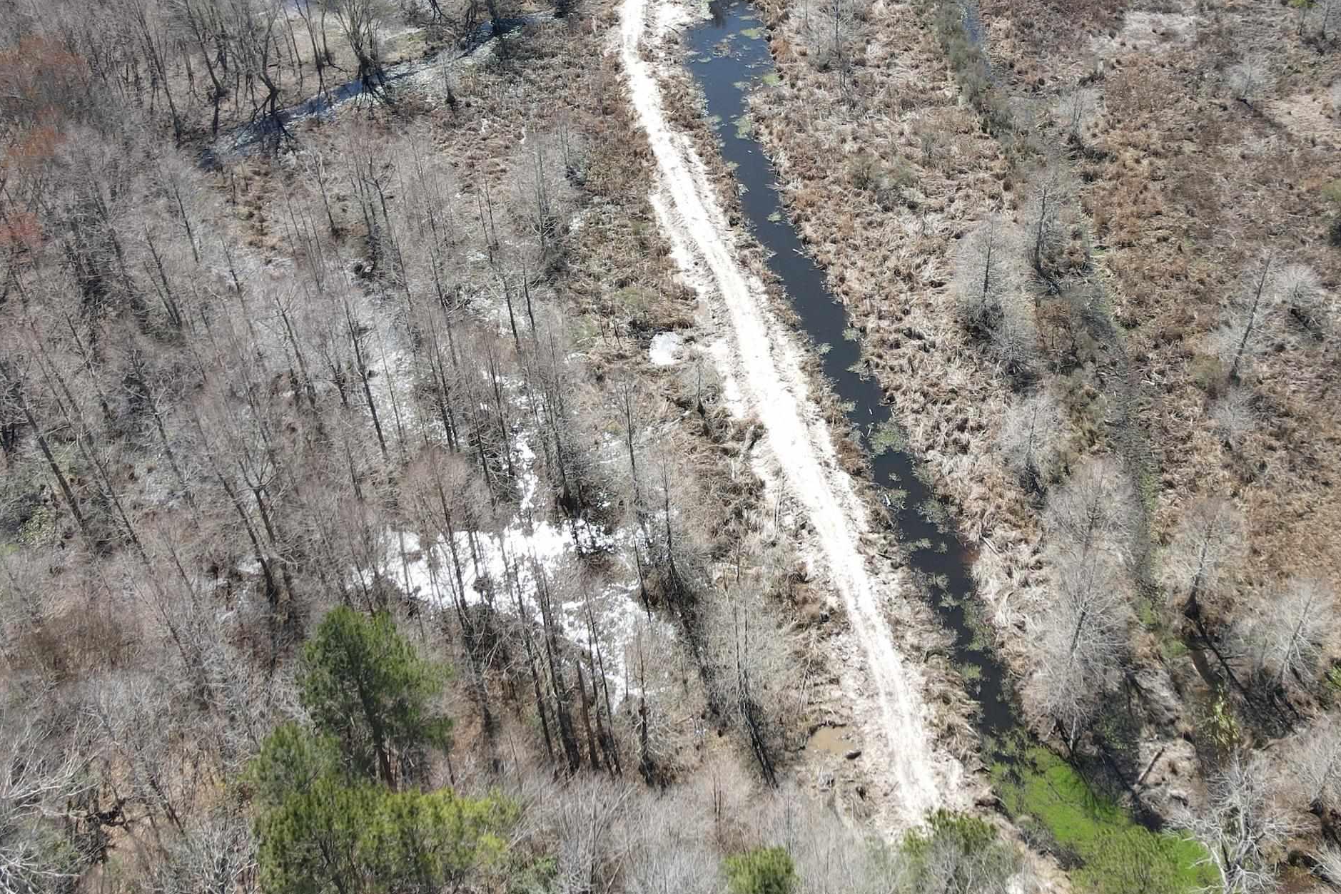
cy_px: 258
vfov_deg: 38.2
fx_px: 1267
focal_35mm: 34
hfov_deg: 55.4
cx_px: 808
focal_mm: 4.5
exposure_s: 1/15
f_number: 2.8
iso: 100
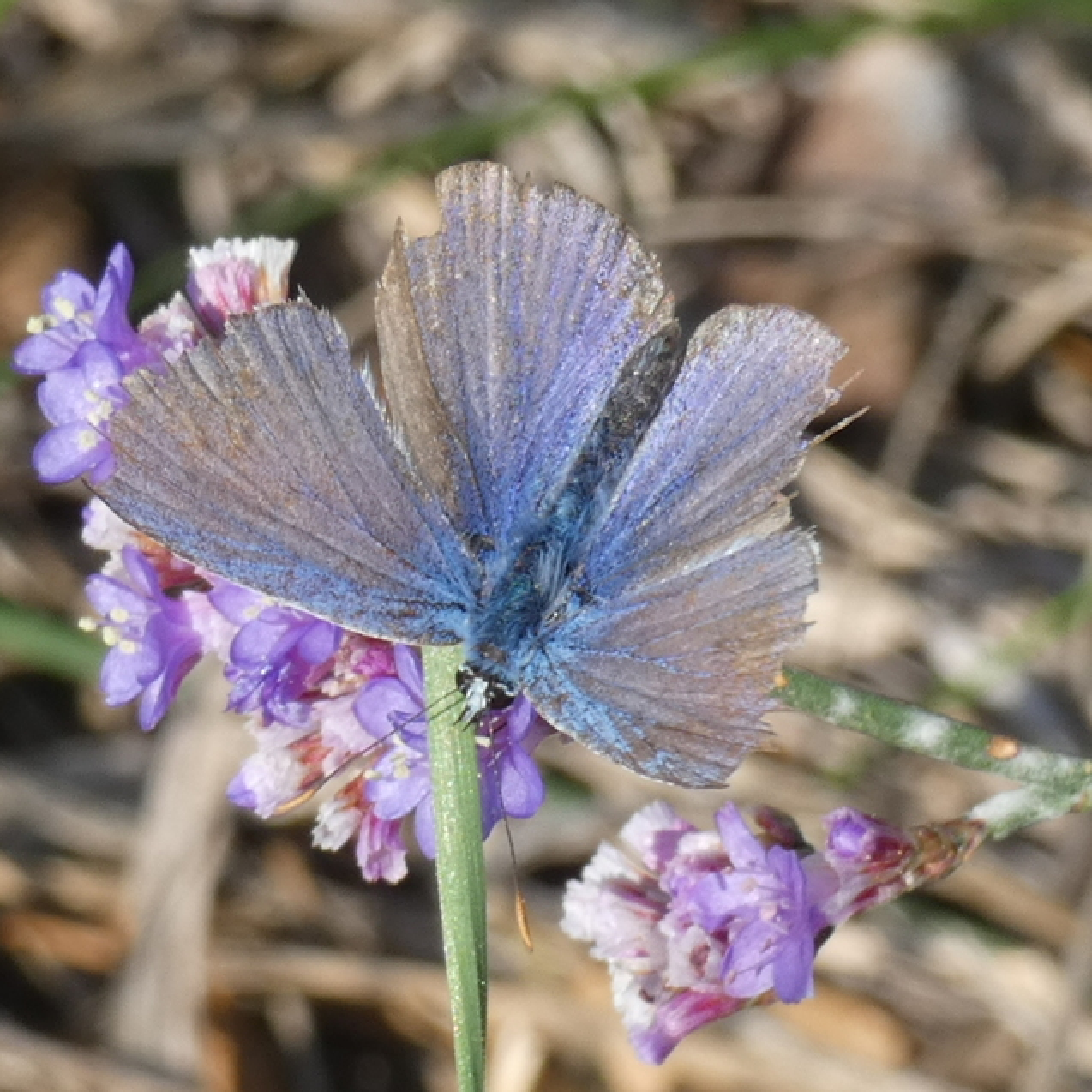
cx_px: 484
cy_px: 545
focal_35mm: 167
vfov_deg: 10.5
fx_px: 5960
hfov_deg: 10.5
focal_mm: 25.2
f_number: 5.3
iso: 80
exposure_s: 1/125
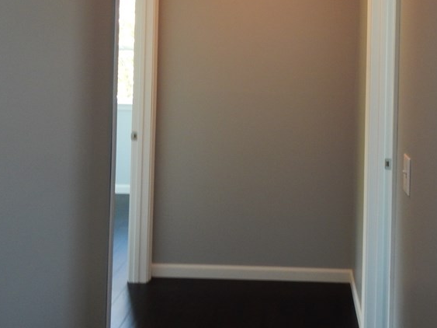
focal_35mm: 40
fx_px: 505
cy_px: 42
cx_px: 293
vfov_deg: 34.2
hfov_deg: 46.1
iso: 180
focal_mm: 4
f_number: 3
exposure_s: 1/30
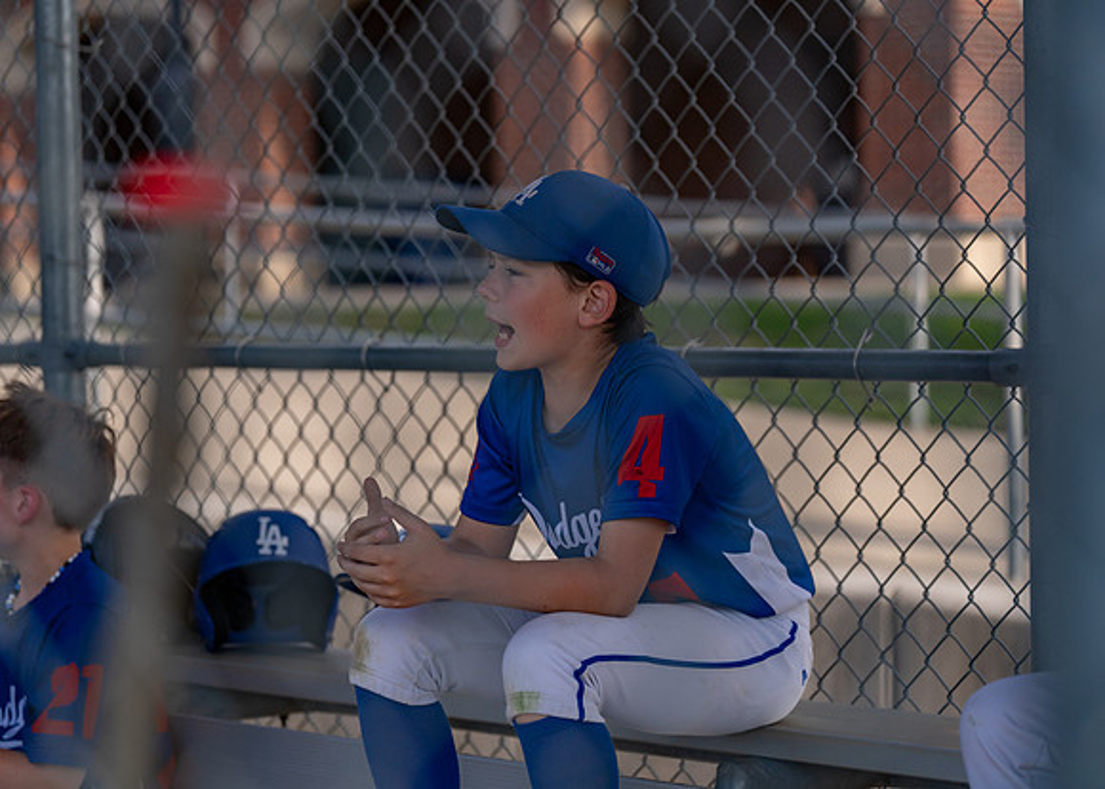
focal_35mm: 102
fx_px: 3200
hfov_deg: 19.6
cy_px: 394
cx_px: 552
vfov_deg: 14.1
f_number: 2.8
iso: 250
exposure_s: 1/4000
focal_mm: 96
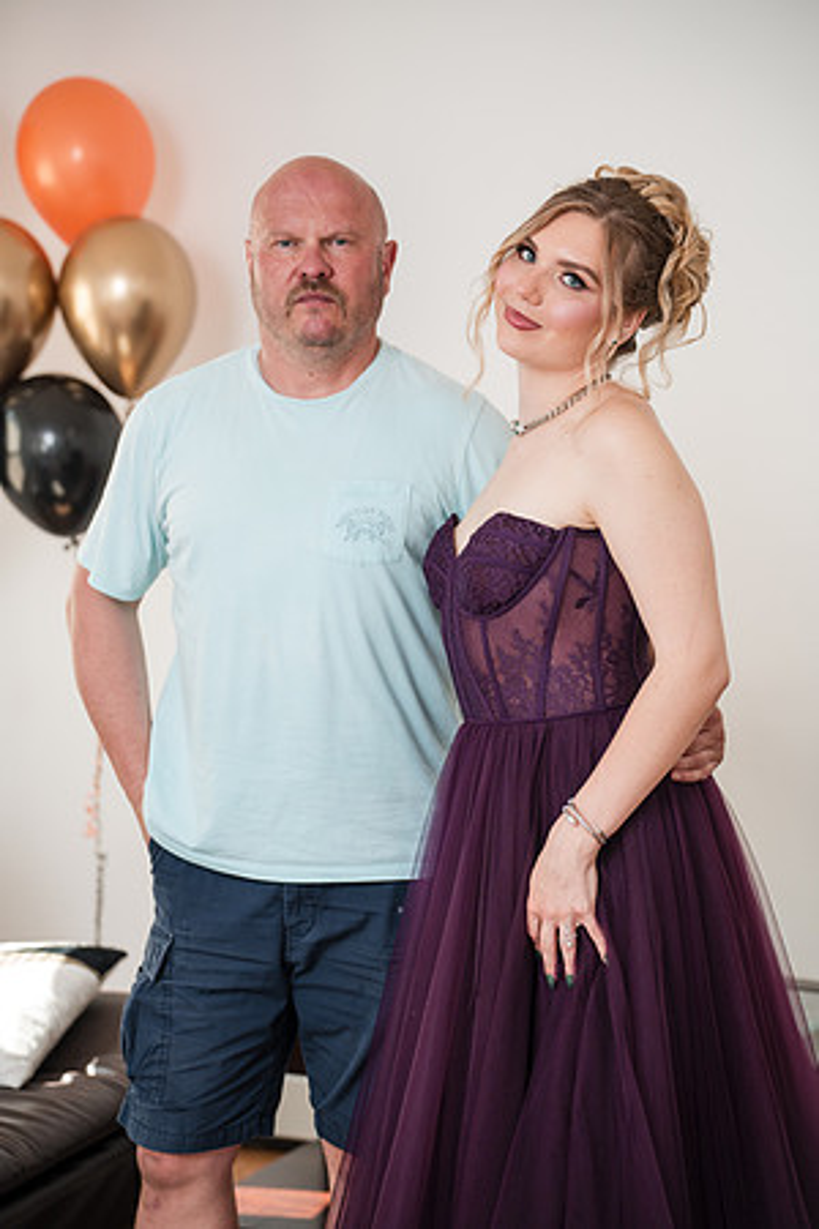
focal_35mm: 81
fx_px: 2764
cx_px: 410
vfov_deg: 25.1
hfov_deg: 16.9
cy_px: 614
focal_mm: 81
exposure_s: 1/250
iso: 640
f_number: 3.2
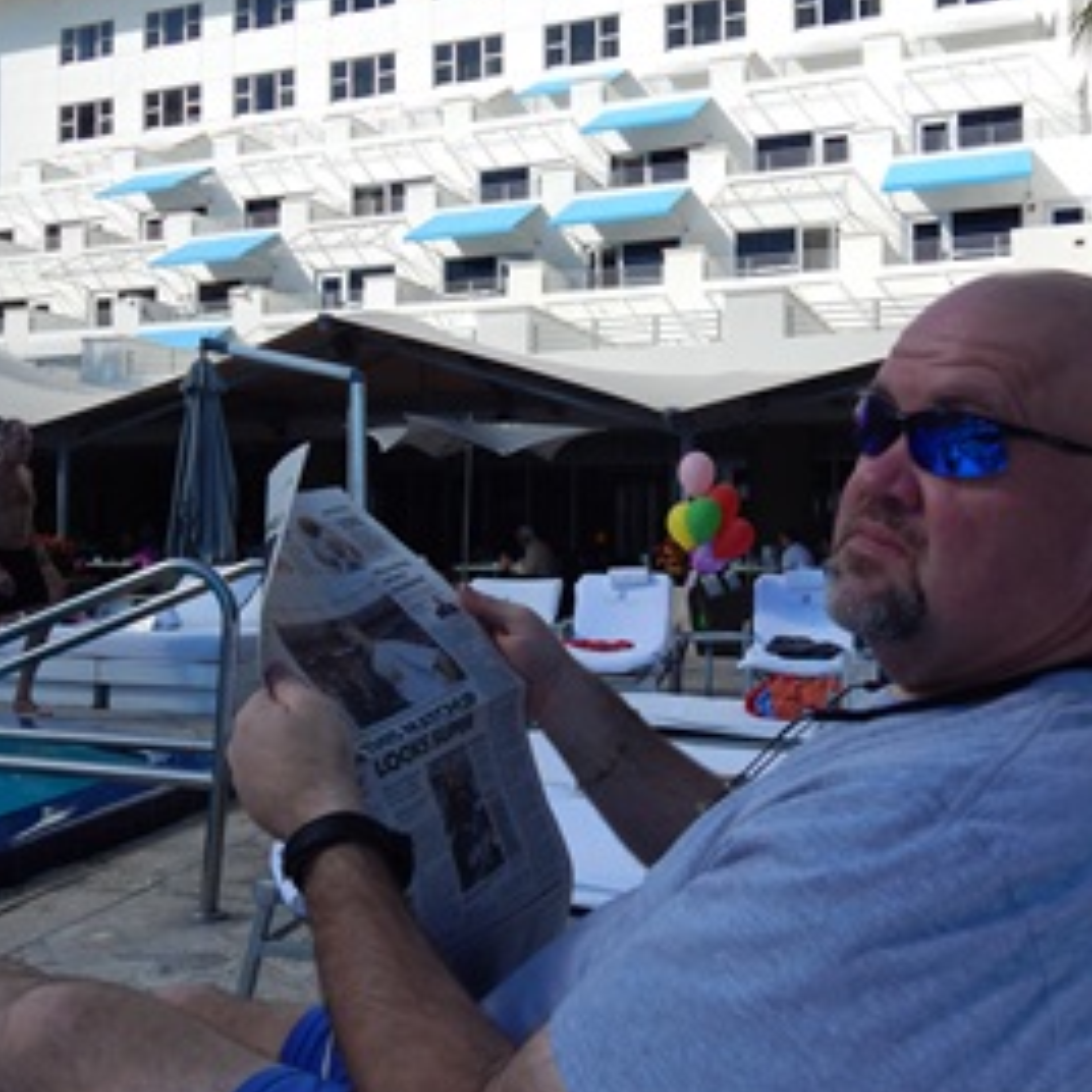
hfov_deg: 48.5
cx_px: 550
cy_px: 493
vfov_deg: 48.4
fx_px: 1213
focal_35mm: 34
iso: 125
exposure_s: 1/400
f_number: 6.3
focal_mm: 5.1
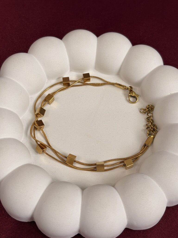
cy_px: 119
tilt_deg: -59.4
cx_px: 89
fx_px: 357
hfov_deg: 28.0
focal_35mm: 52
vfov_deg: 36.8
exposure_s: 1/78
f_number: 1.6
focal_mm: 5.96
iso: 50
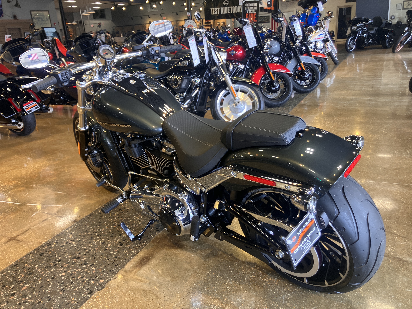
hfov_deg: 63.4
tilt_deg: -19.4
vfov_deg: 49.7
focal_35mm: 28
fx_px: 333
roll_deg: +4.9
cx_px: 206
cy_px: 154
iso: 50
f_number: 1.8
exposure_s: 1/60
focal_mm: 3.99
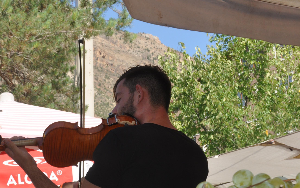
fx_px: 777
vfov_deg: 13.7
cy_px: 149
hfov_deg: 21.8
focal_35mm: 95
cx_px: 117
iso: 320
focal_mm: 32
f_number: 13
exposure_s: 1/200
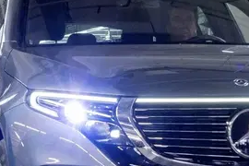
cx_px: 164
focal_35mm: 204
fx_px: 1411
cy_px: 91
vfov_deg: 6.7
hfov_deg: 10.1
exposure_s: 1/100
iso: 1250
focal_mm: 46
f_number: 8
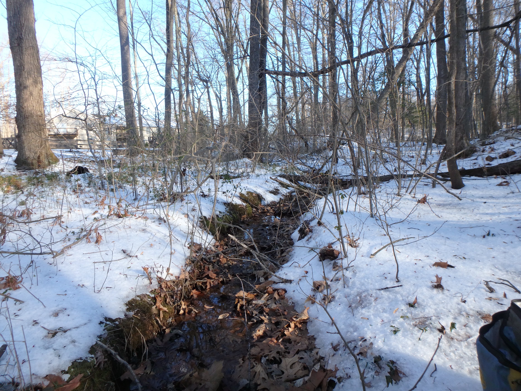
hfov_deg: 79.0
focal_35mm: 21
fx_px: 316
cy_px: 196
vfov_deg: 63.4
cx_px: 260
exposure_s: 1/200
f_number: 3.5
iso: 125
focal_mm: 3.7
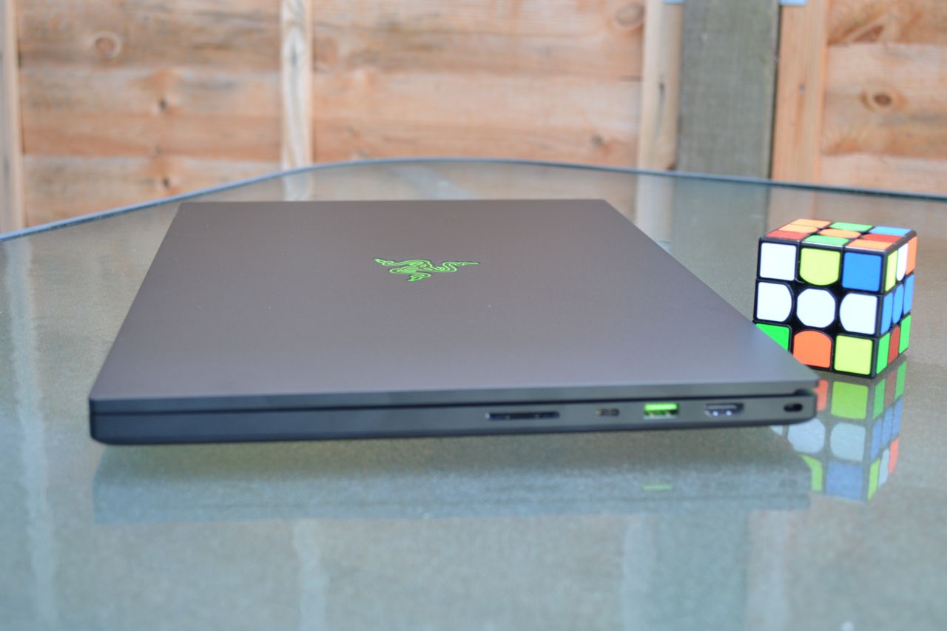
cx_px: 474
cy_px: 316
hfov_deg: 37.9
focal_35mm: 52
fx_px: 1381
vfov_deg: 25.7
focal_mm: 35
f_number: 5.6
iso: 220
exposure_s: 1/60
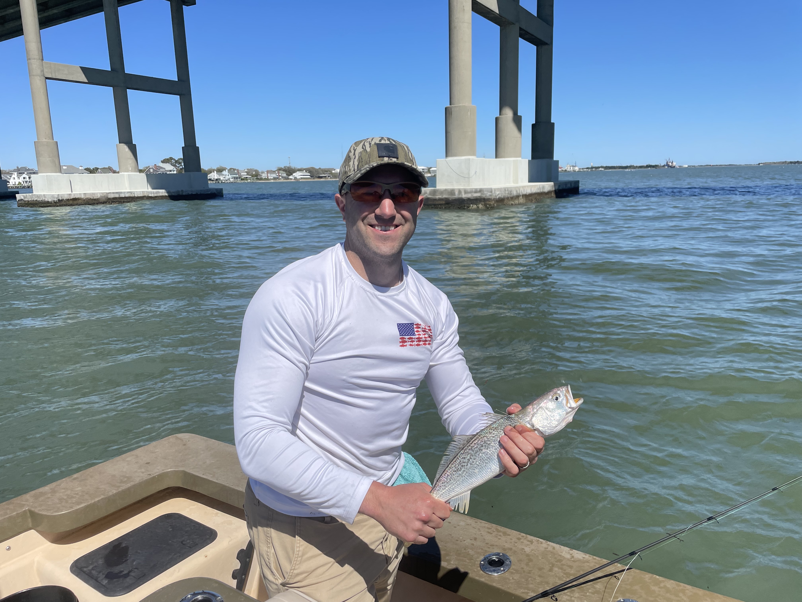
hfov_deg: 67.3
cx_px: 401
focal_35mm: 26
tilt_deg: -9.7
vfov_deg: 53.1
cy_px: 301
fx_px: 602
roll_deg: +1.7
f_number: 1.6
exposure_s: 1/5814
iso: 32
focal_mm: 4.2
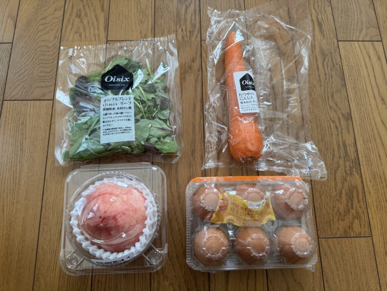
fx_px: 268
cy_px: 146
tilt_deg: -74.6
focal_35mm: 24
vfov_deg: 56.8
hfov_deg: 71.6
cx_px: 194
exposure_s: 1/62
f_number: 1.78
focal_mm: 6.76
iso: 200
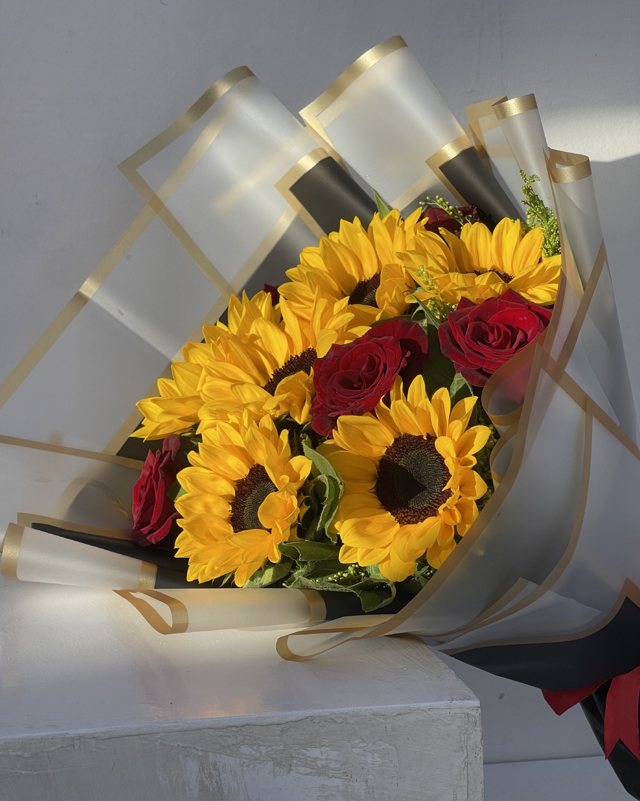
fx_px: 1587
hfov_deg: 22.8
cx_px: 319
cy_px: 390
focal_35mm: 67
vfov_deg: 28.3
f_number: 2.2
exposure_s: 1/673
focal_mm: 7.5
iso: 20
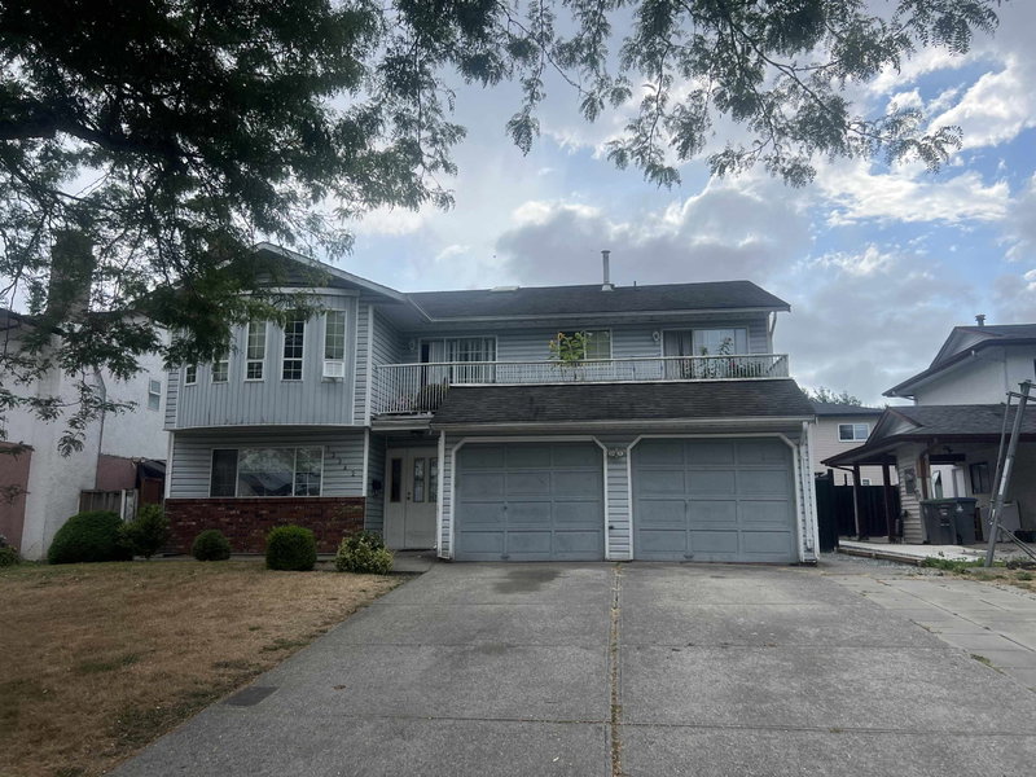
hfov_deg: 67.3
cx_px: 518
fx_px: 778
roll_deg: +0.6
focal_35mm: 26
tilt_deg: +11.2
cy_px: 388
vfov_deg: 53.1
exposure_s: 1/4630
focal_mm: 5.7
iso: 50
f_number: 1.5
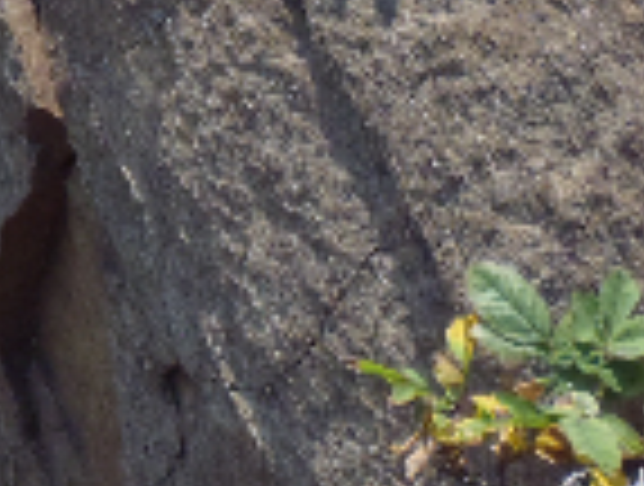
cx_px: -639
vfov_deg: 7.8
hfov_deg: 9.6
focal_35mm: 192
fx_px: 3581
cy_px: 144
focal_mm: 7.73
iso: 200
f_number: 13
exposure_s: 1/100
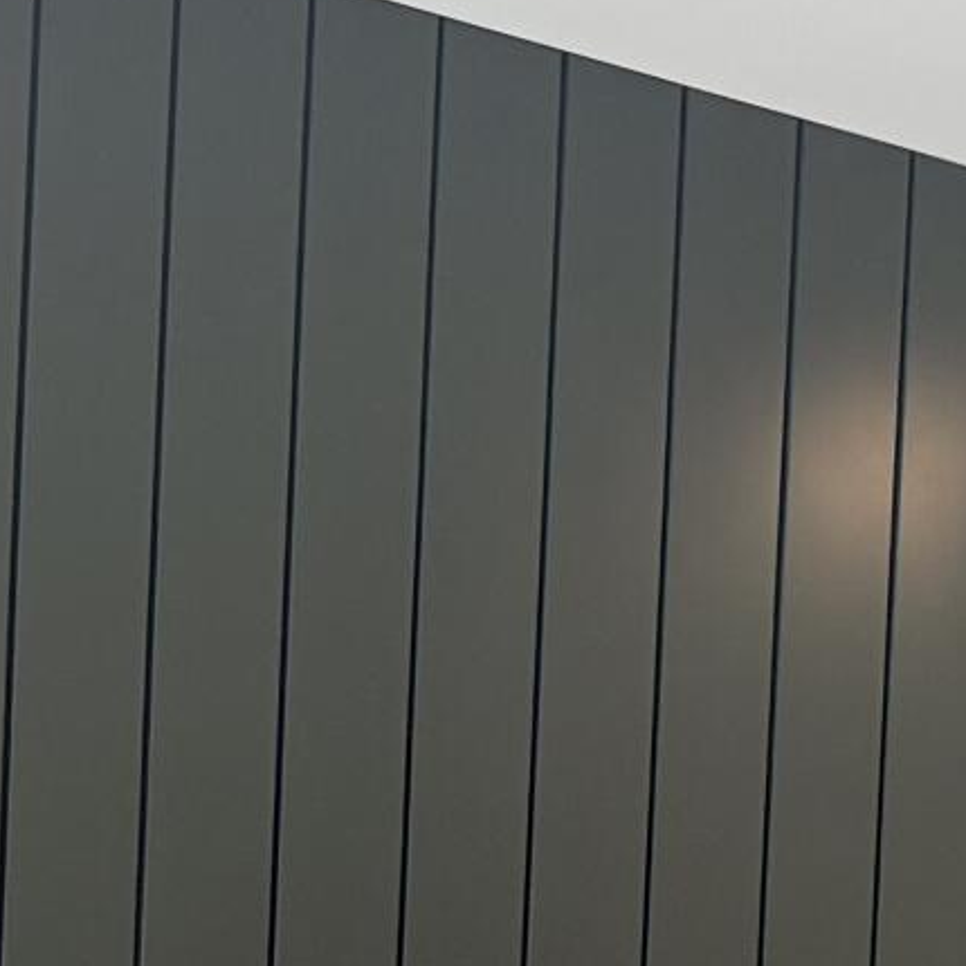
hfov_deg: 11.8
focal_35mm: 148
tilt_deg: +1.1
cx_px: 786
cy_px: 1739
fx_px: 4673
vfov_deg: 11.0
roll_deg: -2.1
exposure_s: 1/120
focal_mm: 6.76
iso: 125
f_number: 1.78
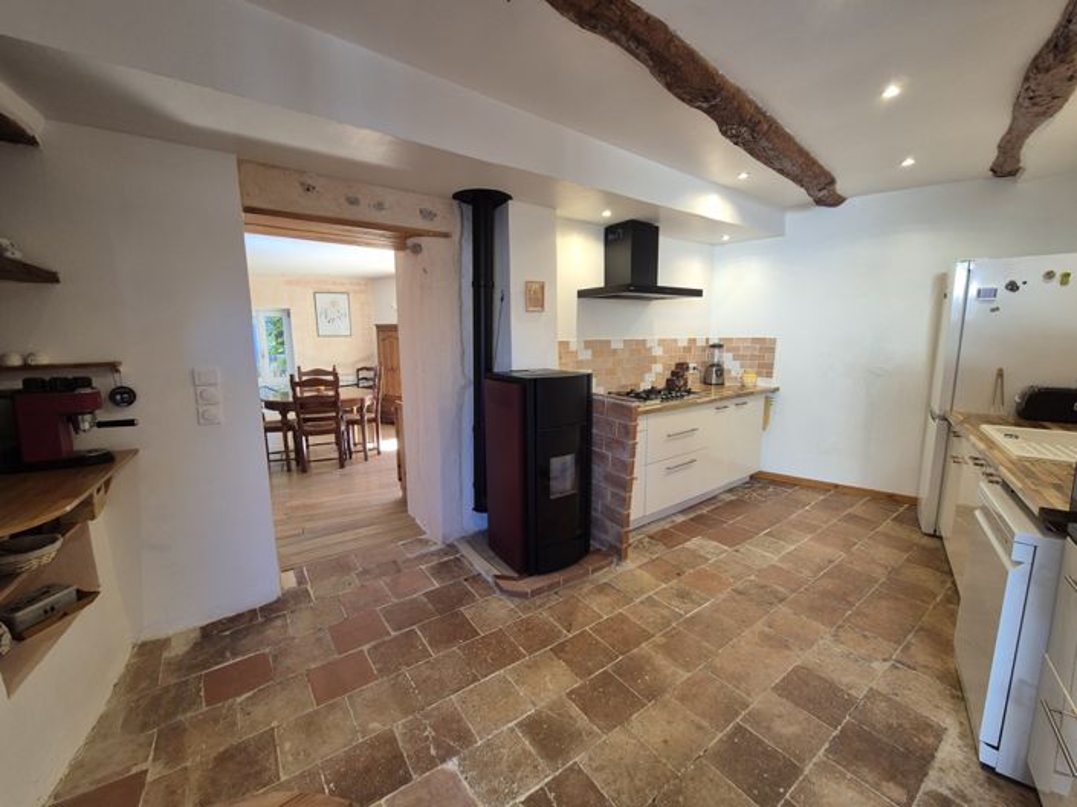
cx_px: 538
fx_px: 404
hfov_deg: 106.2
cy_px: 404
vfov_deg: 89.9
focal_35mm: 13
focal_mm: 2.2
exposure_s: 1/50
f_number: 2.2
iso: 125
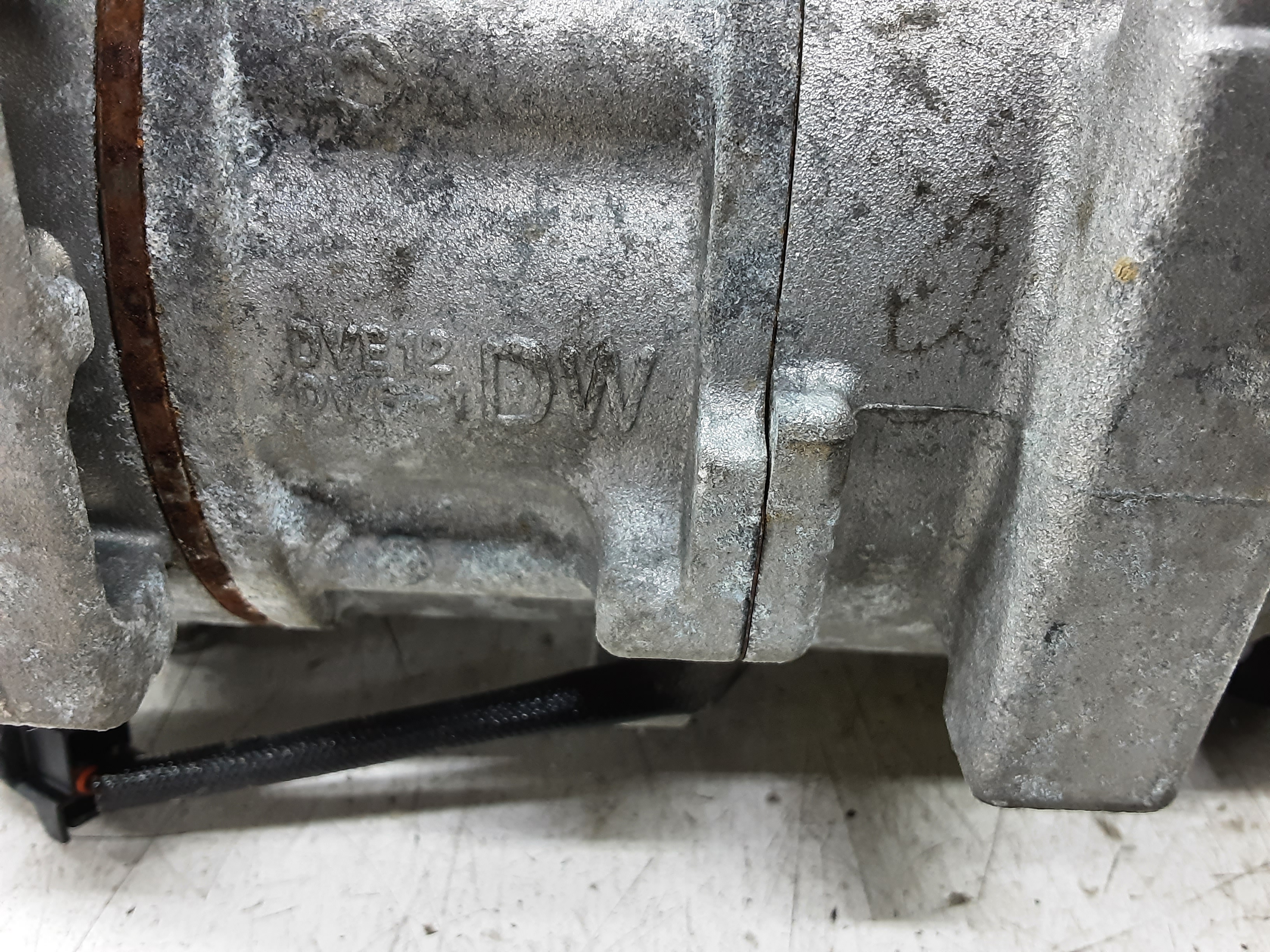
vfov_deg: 51.4
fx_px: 991
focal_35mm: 27
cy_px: 476
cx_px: 635
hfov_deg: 65.3
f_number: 1.9
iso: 160
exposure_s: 1/25
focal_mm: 2.91
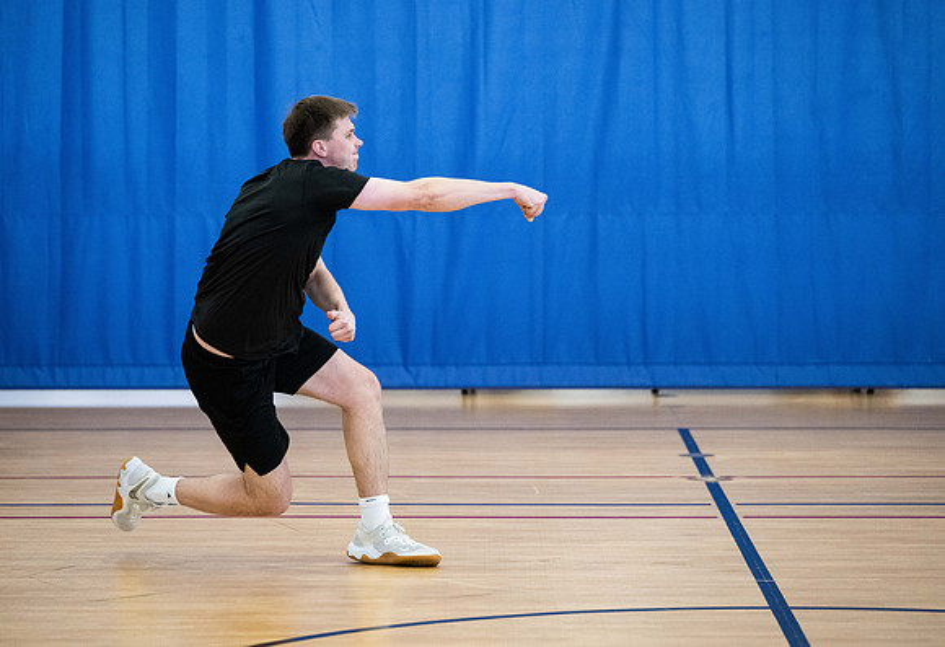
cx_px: 443
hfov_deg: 16.0
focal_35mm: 127
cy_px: 314
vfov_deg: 11.0
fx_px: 3368
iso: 4000
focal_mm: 120
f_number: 2.8
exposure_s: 1/1000
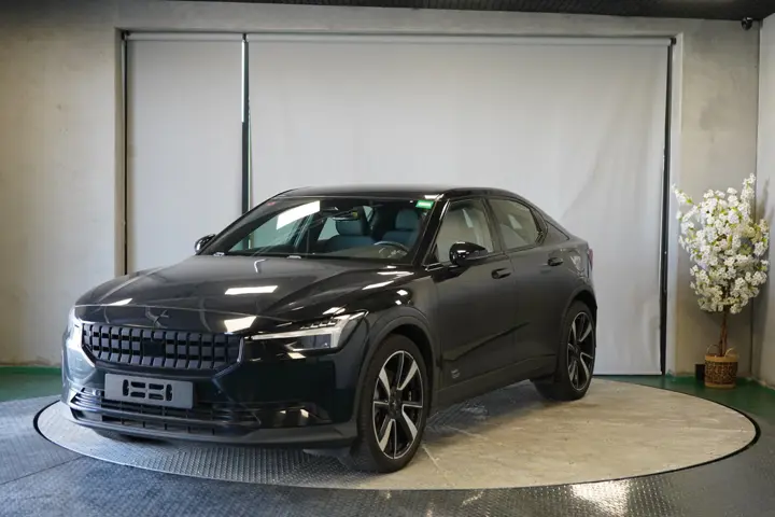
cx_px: 388
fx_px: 1205
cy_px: 258
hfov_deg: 35.6
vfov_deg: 24.2
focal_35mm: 56
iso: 2000
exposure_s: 1/160
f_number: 5
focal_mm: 56
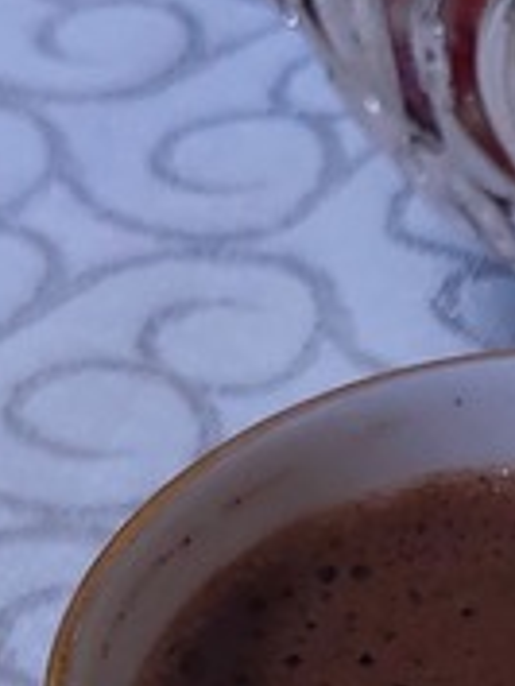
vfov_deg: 12.2
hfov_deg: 9.4
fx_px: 3091
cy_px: 922
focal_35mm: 156
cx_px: 581
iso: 500
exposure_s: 1/25
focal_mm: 4.6
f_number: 1.8
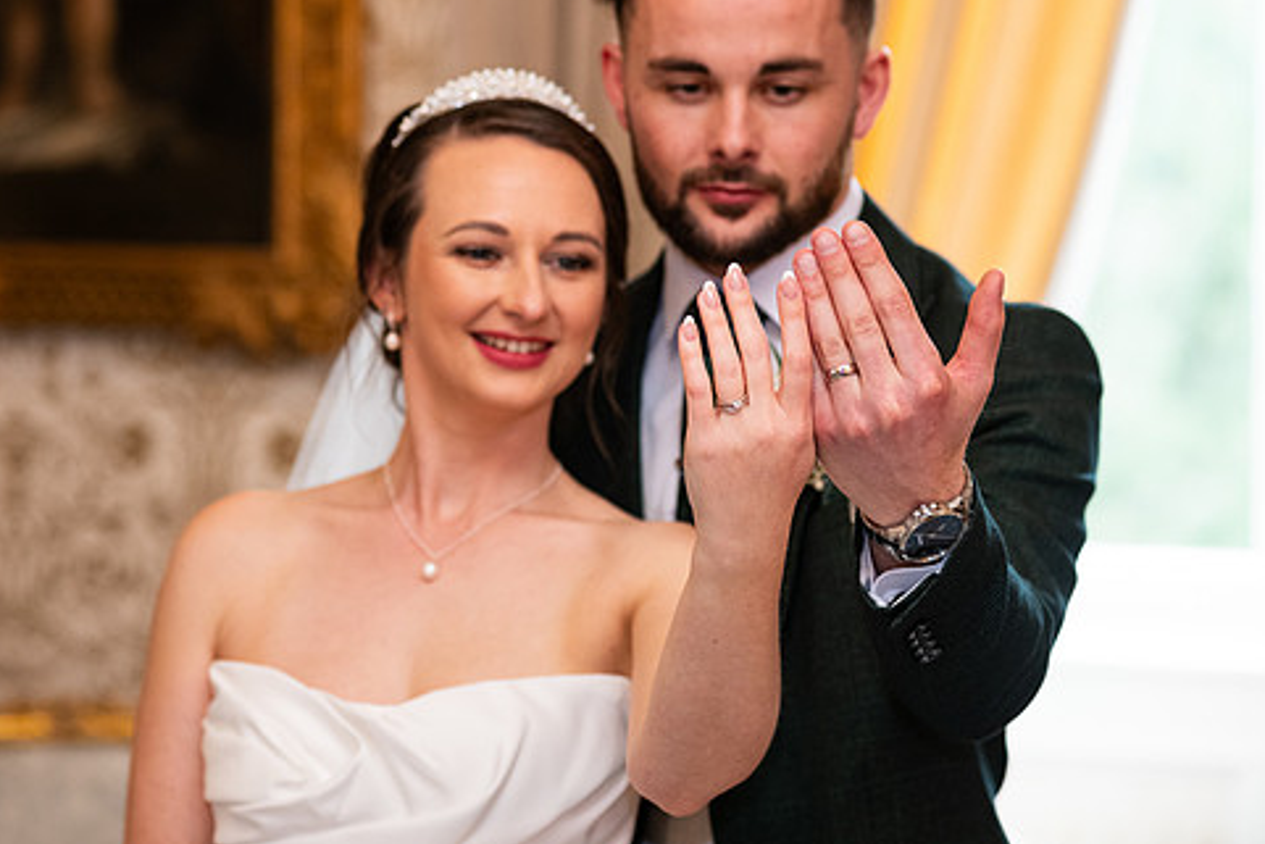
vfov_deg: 10.2
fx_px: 4745
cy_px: 362
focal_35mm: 135
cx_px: 608
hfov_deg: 15.2
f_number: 3.5
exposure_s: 1/160
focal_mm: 112
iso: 800
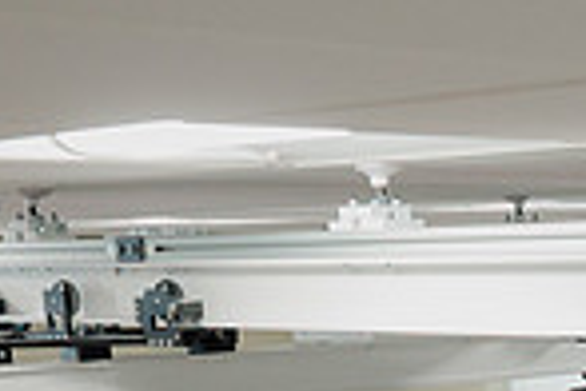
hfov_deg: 19.1
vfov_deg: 12.1
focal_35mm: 103
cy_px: 719
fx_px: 1676
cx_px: 624
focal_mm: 24
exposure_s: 1/200
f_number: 4.5
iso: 1000
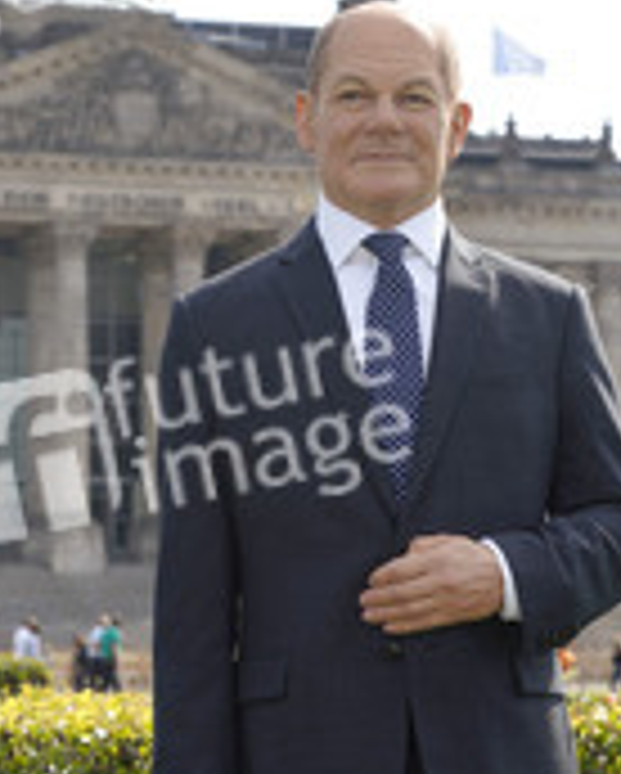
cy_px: 662
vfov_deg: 15.4
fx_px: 2844
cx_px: 310
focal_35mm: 124
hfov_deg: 12.5
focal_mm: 57
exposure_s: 1/250
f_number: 6.3
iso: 100
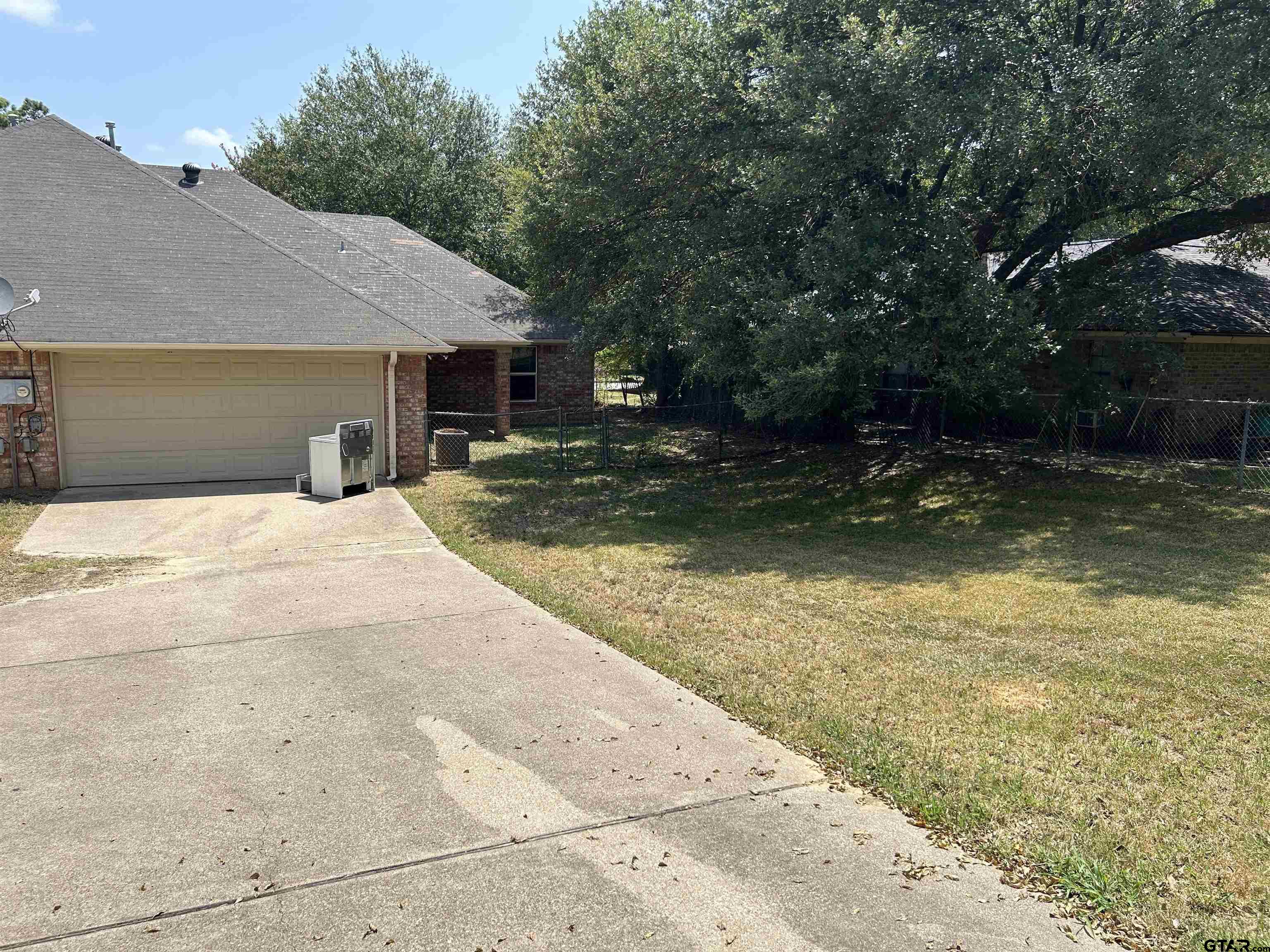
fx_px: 954
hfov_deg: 67.3
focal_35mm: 26
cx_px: 635
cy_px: 476
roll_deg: -0.5
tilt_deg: -8.7
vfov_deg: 53.1
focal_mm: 5.7
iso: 50
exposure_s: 1/3165
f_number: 1.5
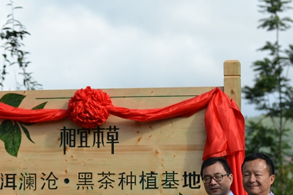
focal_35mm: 138
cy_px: 174
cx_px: 82
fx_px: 1123
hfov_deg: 14.8
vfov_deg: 9.9
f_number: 2.8
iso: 250
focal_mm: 50
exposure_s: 1/4000
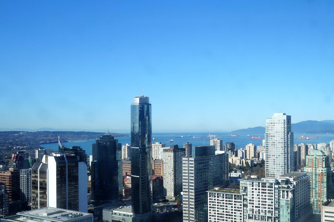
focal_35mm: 37
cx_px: 232
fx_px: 343
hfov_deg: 50.7
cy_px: 133
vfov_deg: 35.7
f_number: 13
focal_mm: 16
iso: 200
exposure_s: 1/250
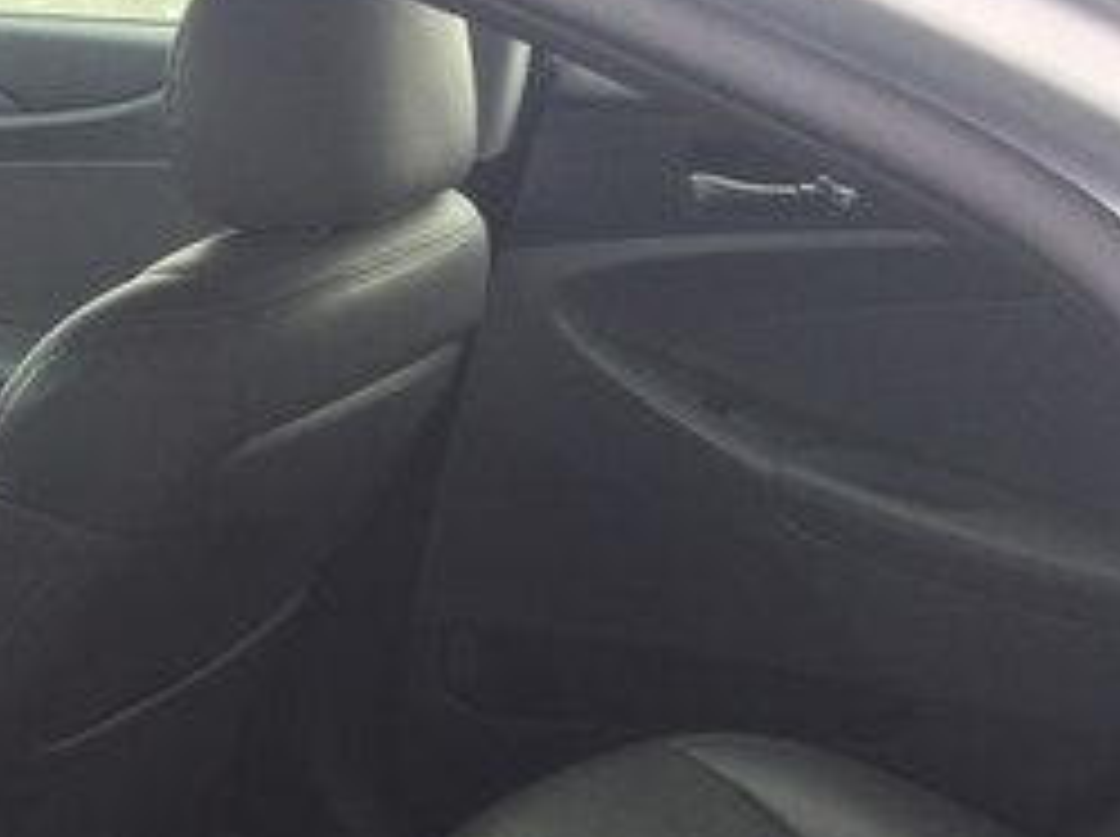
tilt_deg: -32.4
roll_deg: -0.1
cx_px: -229
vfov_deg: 18.1
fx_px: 2488
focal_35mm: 77
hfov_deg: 23.2
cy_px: 1010
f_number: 2.2
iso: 32
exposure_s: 1/100
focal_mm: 4.15
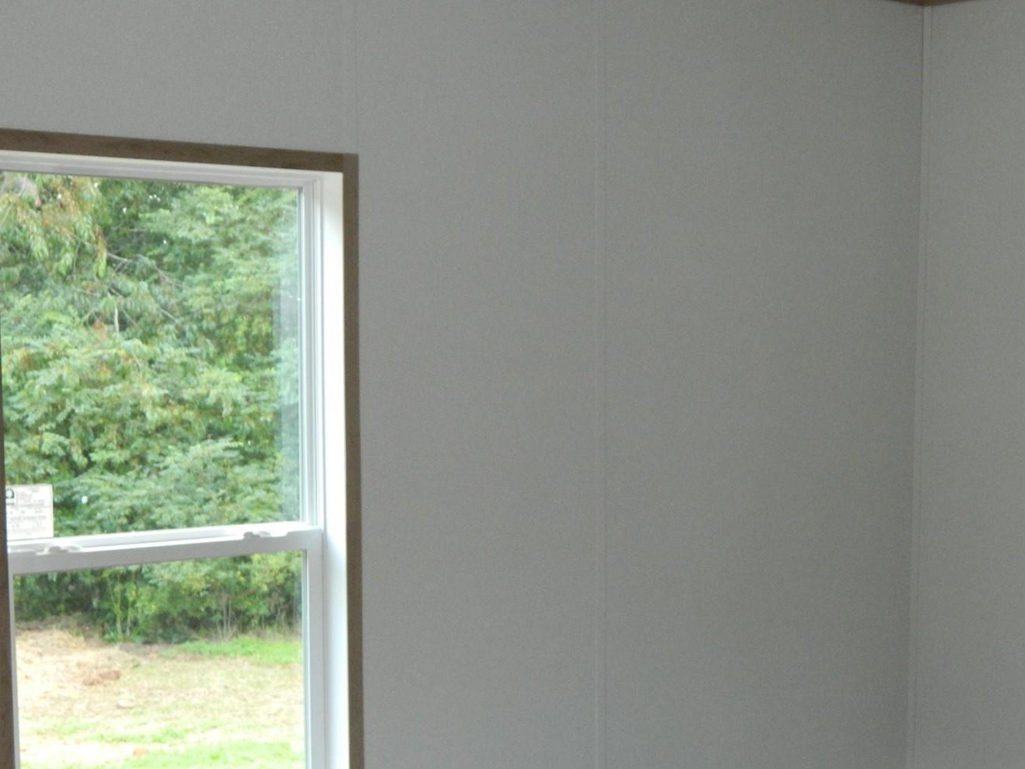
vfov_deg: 23.1
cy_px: 561
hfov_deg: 30.7
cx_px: 606
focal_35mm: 63
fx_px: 1866
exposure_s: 1/40
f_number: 3.5
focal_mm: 7.3
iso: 200
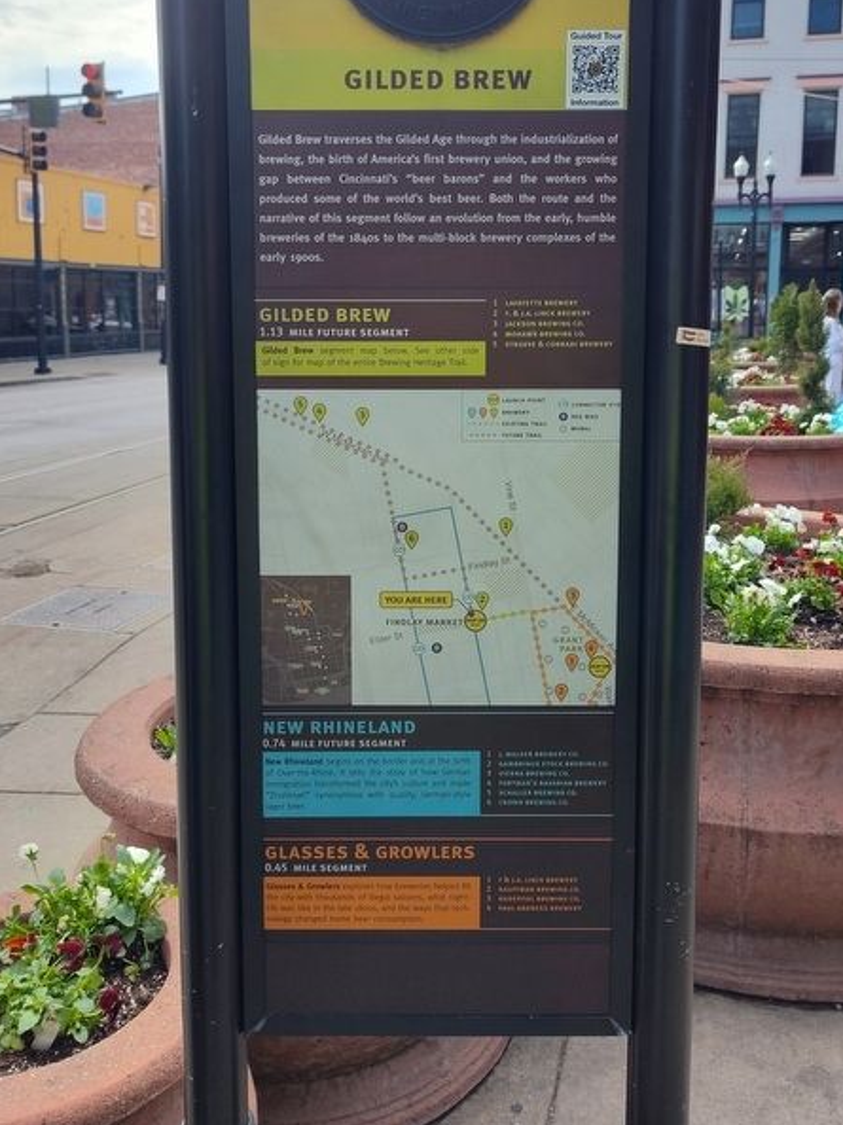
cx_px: 443
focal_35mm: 31
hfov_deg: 45.4
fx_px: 1007
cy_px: 413
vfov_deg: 57.6
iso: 100
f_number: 1.8
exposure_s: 1/710
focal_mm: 5.56
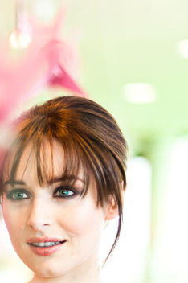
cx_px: -25
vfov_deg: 15.9
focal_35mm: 128
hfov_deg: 10.5
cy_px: 227
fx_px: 1005
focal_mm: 50
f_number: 1.4
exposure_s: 1/200
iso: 400
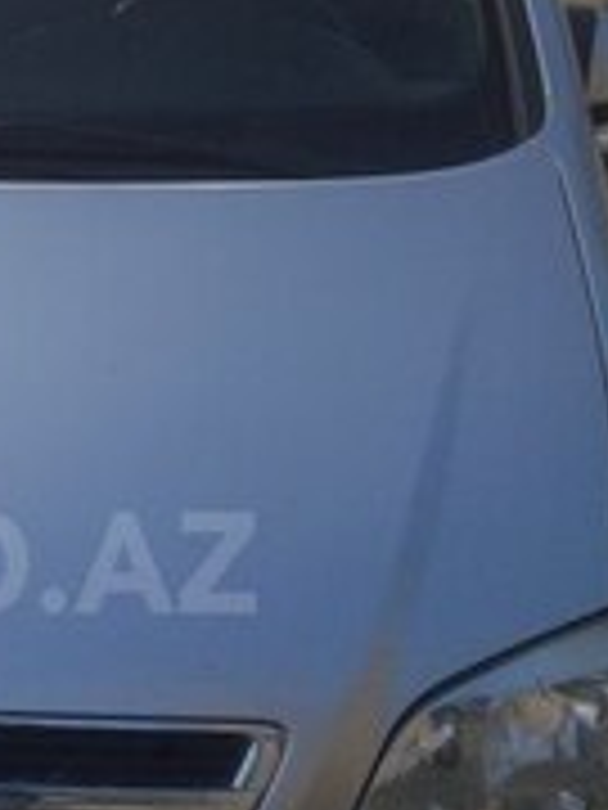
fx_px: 2131
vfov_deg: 21.4
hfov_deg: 15.7
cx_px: -90
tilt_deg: -15.9
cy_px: 562
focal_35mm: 91
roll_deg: -4.1
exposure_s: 1/653
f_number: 2.4
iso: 50
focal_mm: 4.12
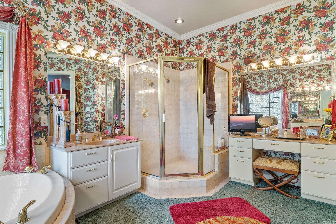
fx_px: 175
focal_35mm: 19
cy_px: 112
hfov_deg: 87.7
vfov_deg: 65.2
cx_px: 168
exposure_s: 1/2
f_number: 9
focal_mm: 12.5
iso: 200
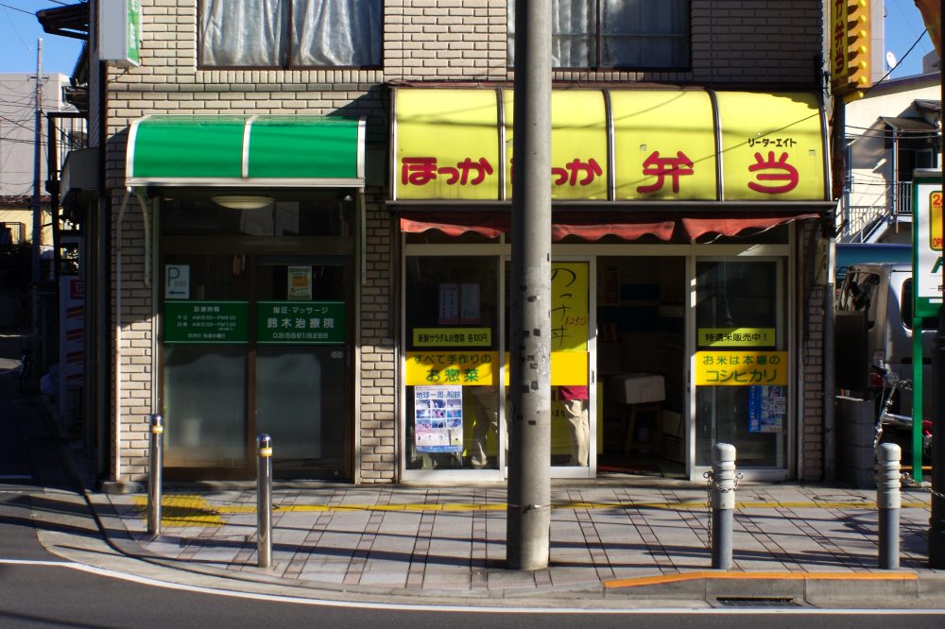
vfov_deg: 31.9
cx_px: 472
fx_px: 1102
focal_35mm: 42
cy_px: 314
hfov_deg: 46.4
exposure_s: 1/160
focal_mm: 28
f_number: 10
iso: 100
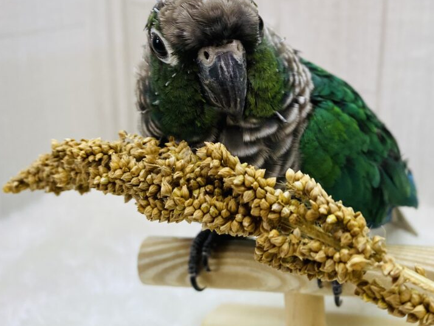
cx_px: 294
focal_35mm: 42
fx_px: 527
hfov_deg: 44.1
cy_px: 111
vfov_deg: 34.1
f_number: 1.8
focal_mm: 4.25
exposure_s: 1/100
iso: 80
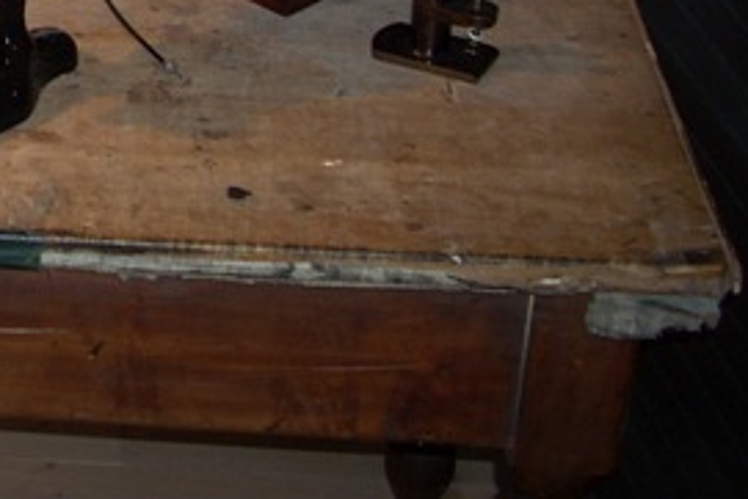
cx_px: -251
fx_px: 2266
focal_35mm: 109
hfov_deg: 17.5
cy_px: -212
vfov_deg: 12.1
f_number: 2.8
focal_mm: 6.2
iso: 64
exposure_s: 1/30
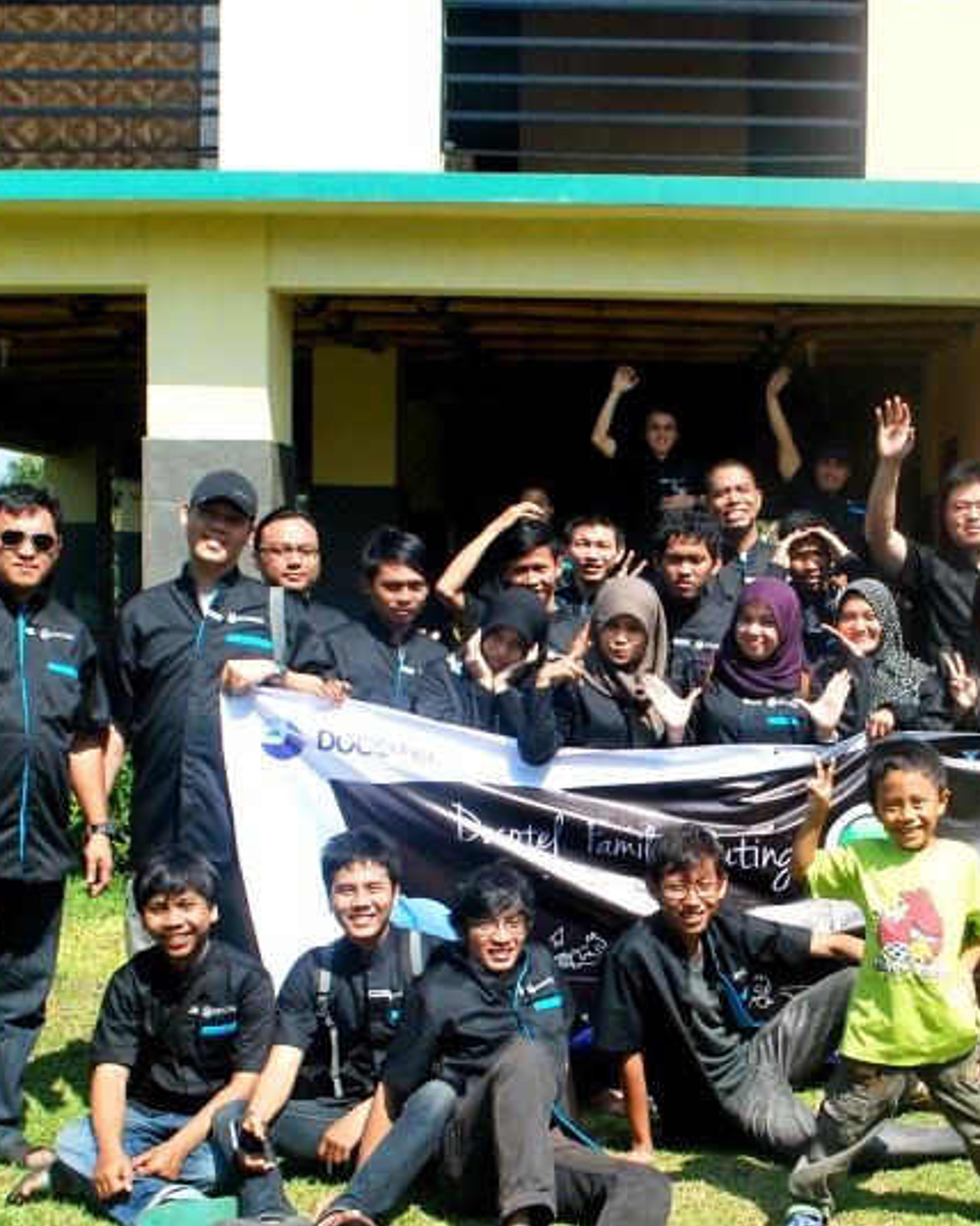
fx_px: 1958
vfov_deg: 34.7
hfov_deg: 27.7
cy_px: 695
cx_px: 737
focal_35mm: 54
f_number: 10
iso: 200
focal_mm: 20
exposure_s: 1/250
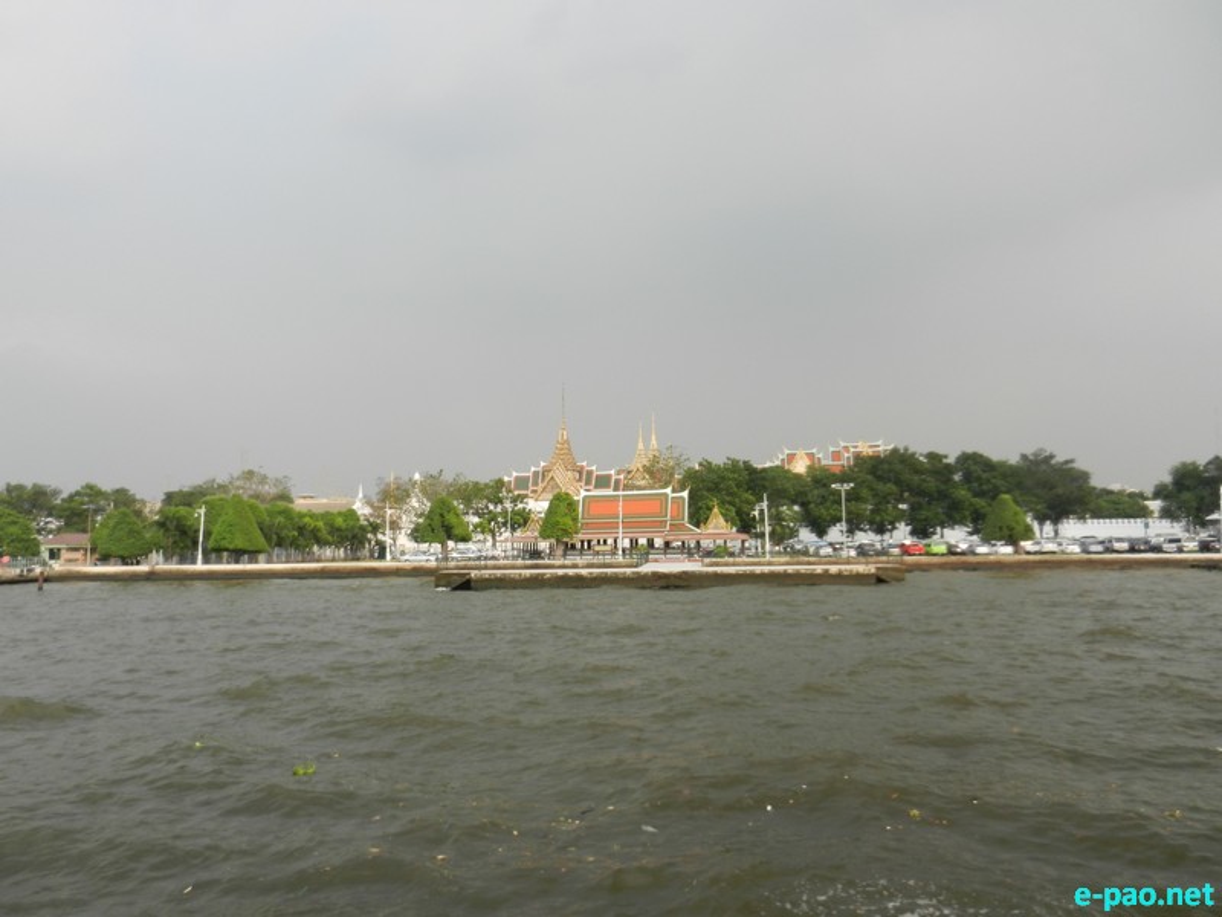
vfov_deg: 54.9
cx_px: 611
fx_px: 883
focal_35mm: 25
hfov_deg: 69.4
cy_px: 458
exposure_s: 1/640
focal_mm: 4.5
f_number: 3.5
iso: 160
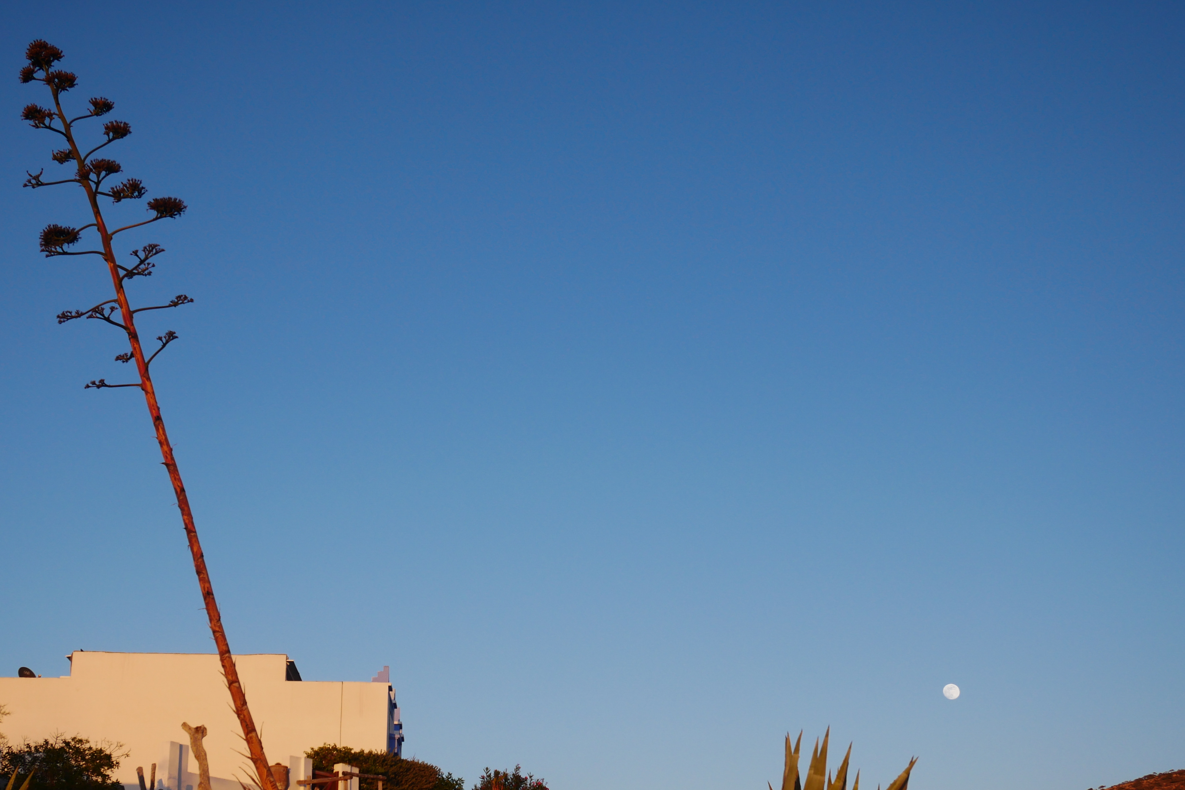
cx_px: 520
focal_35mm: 52
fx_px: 1712
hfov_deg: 38.1
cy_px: 505
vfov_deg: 25.9
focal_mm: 21
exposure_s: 1/320
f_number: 5.6
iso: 200
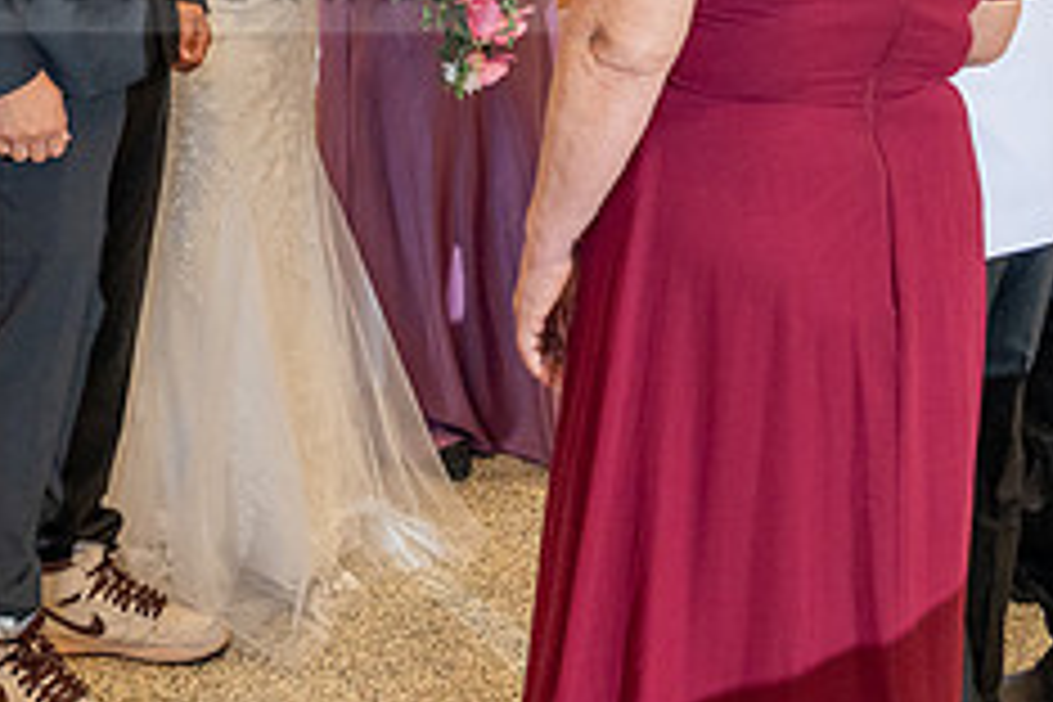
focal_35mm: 71
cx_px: 428
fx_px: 2077
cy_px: -243
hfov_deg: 28.4
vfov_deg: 17.8
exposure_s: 1/200
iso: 1000
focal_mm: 24
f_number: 3.2
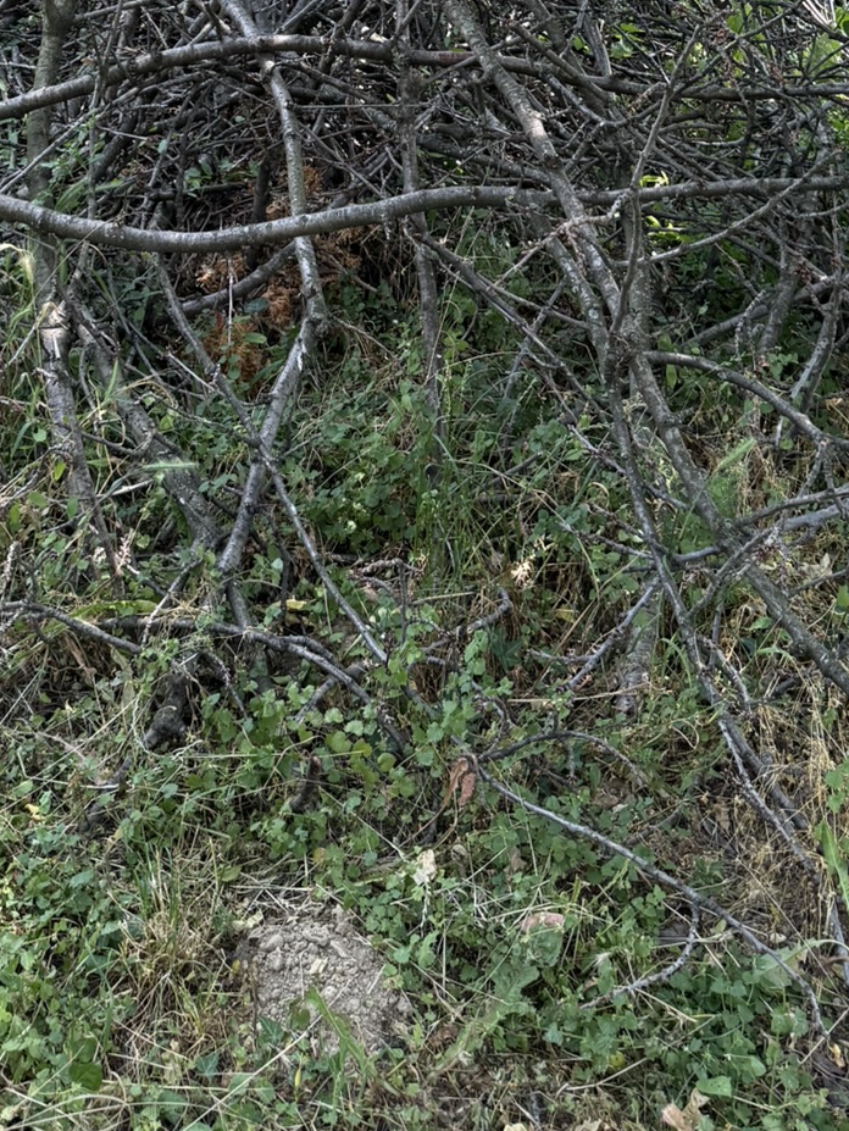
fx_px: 1732
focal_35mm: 53
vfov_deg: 32.4
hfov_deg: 27.5
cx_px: 321
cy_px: -68
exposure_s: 1/598
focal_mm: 6.76
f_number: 1.78
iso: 100
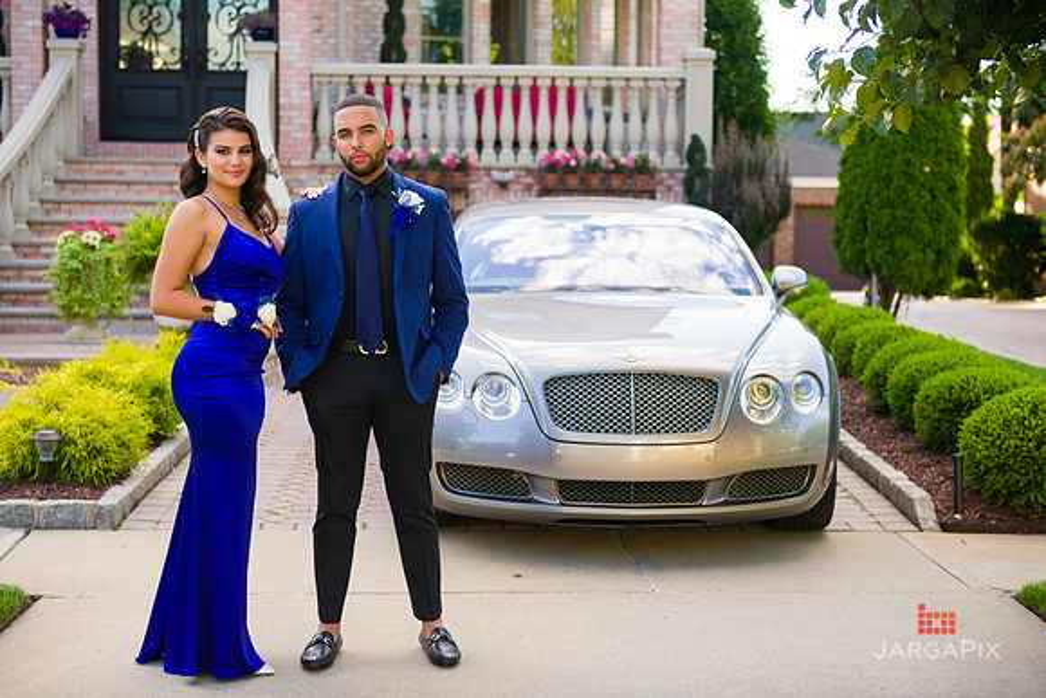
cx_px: 523
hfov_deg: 34.5
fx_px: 1686
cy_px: 349
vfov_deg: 23.4
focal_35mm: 58
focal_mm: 58
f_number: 3.2
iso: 200
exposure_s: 1/250
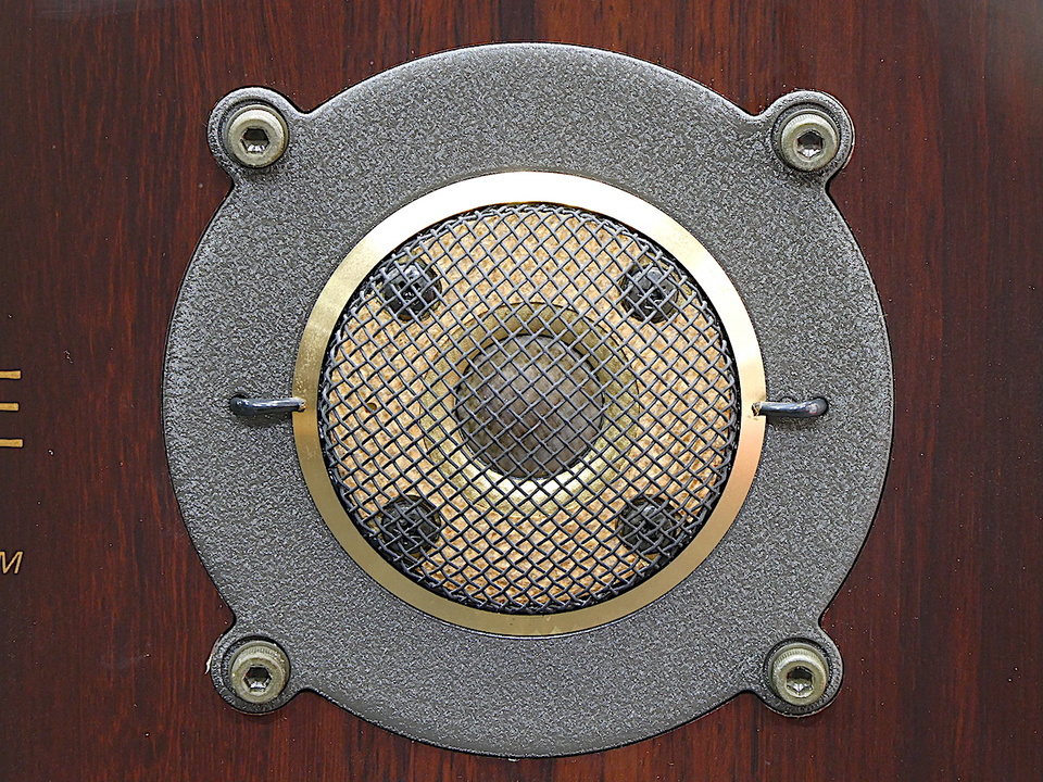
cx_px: 522
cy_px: 391
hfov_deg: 12.3
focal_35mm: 160
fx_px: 4821
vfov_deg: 9.3
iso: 200
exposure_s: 1/2
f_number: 5.5
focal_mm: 28.7
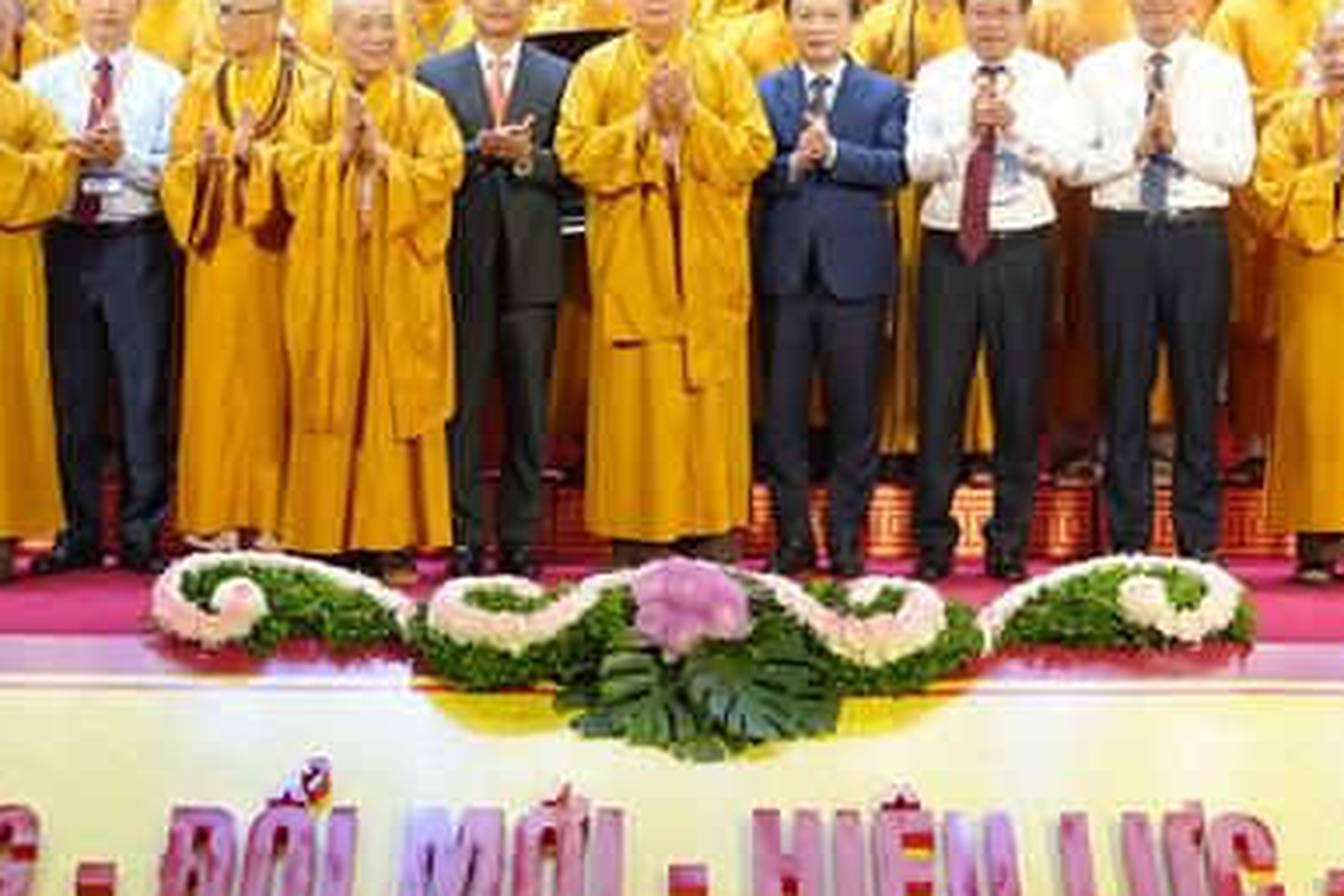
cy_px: -14
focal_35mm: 103
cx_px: 640
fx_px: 3845
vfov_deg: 13.1
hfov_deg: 19.8
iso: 500
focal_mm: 33
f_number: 4
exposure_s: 1/100
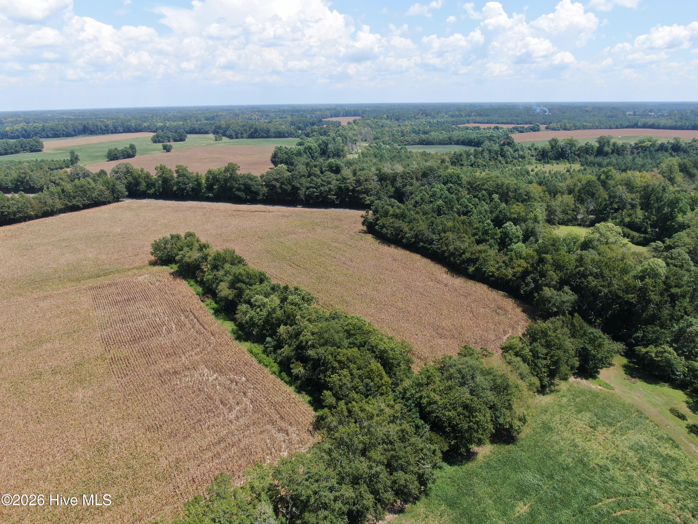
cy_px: 262
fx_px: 484
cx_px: 349
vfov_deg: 56.8
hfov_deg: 71.6
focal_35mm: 24
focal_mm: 4.39
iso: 100
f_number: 2.8
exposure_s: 1/1000
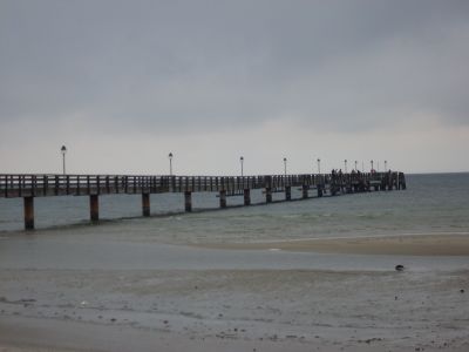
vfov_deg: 13.0
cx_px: 234
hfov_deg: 17.3
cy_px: 176
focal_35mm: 114
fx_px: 1545
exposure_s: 1/500
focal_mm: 18.9
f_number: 5.2
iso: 120
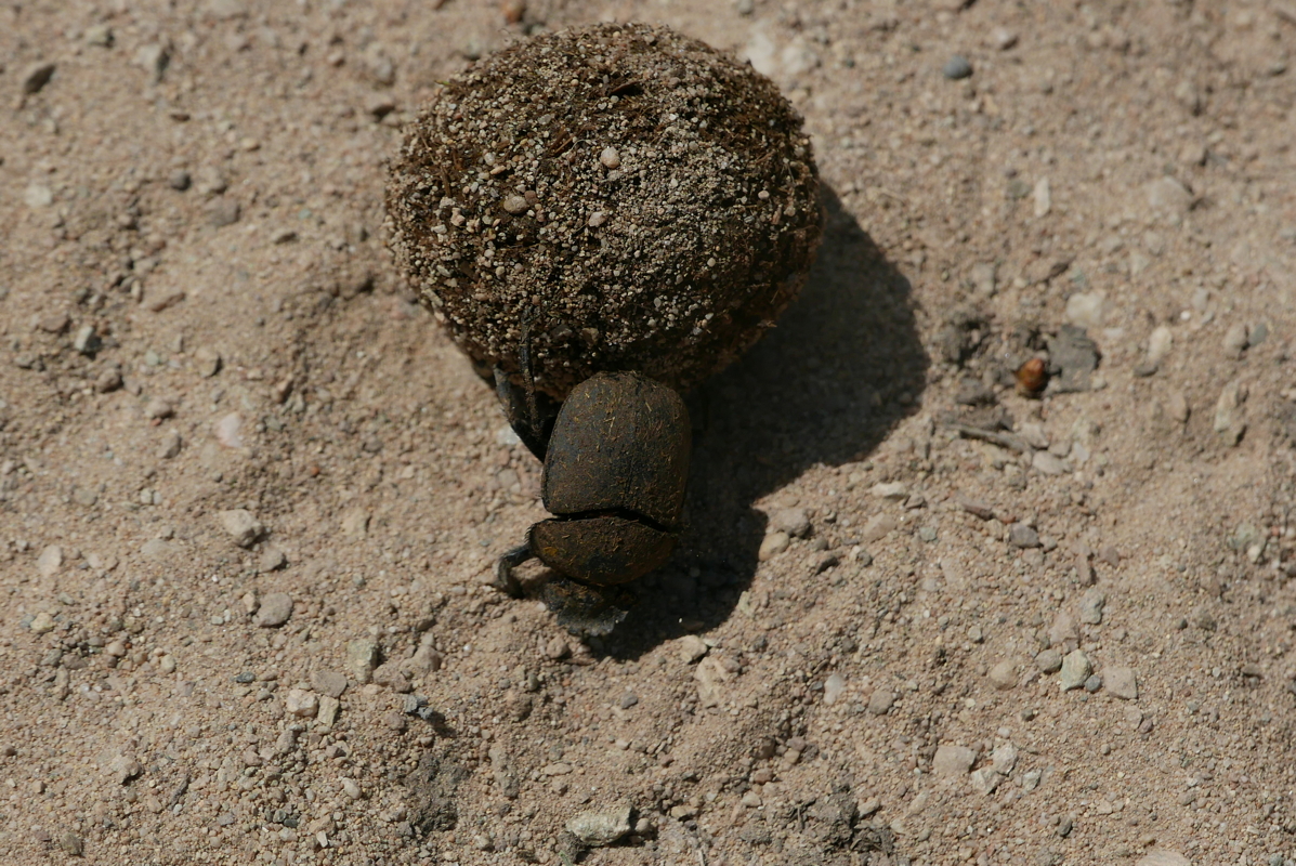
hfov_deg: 21.2
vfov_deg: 14.3
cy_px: 433
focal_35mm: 96
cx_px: 648
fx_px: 3458
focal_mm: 34
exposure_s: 1/2000
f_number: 5.6
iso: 200
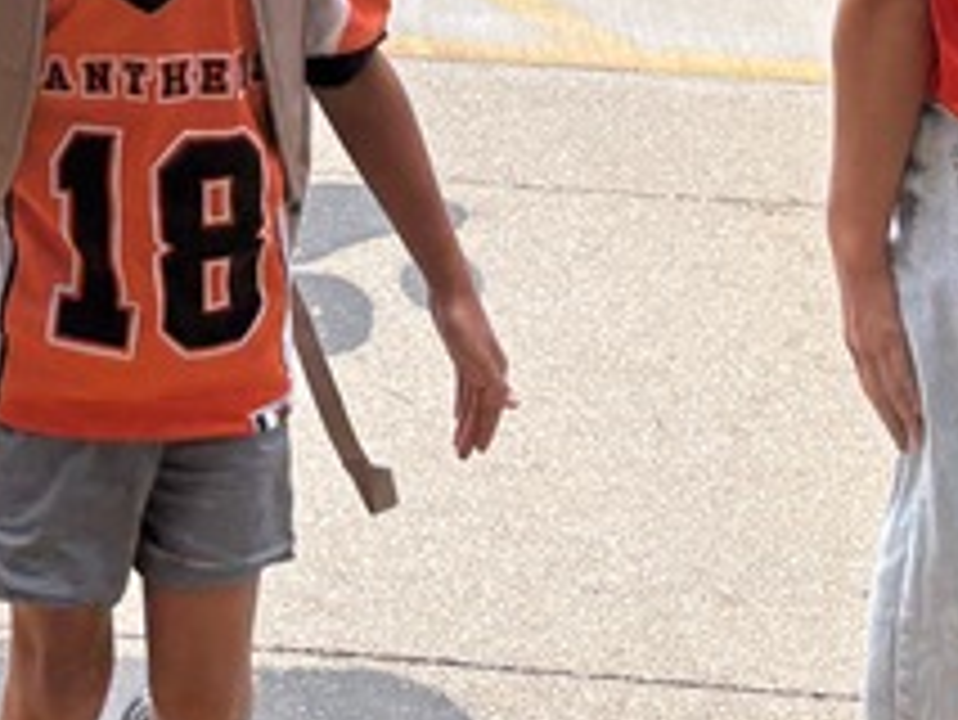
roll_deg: -0.9
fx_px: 3461
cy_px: -266
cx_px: 13
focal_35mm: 125
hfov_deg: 15.5
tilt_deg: -15.2
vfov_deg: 11.5
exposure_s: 1/276
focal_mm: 5.96
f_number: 1.6
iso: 40
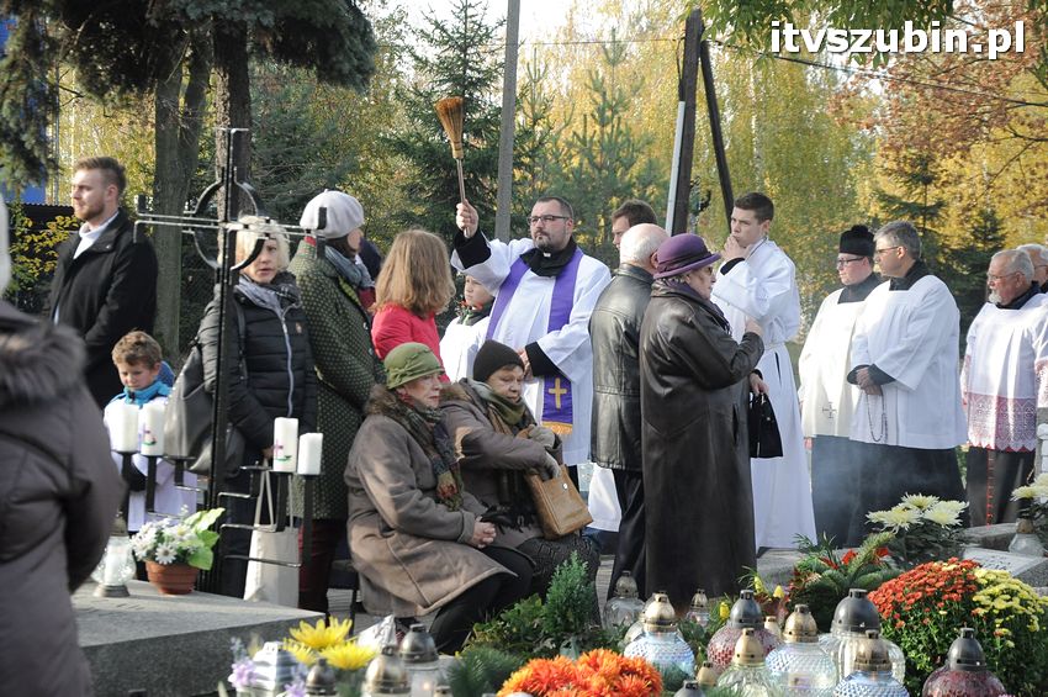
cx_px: 524
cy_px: 348
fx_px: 2530
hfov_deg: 23.4
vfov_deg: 15.7
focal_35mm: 87
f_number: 5.6
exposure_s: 1/500
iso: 800
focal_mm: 58
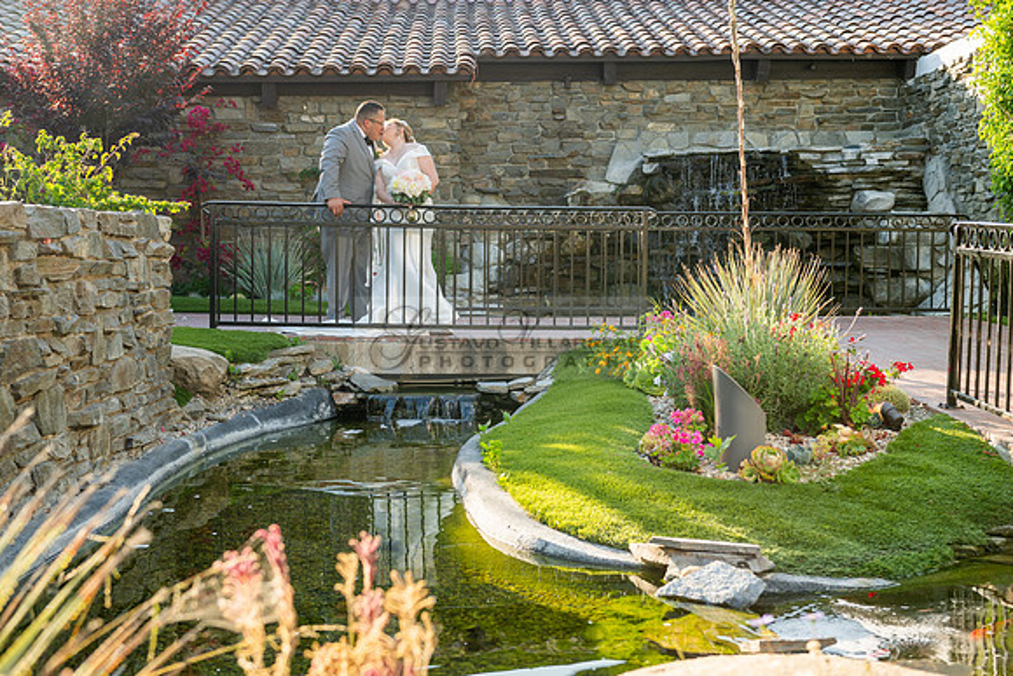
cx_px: 506
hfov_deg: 42.5
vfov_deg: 29.1
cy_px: 315
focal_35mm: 46
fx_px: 1304
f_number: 4
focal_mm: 42
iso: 100
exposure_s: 1/250
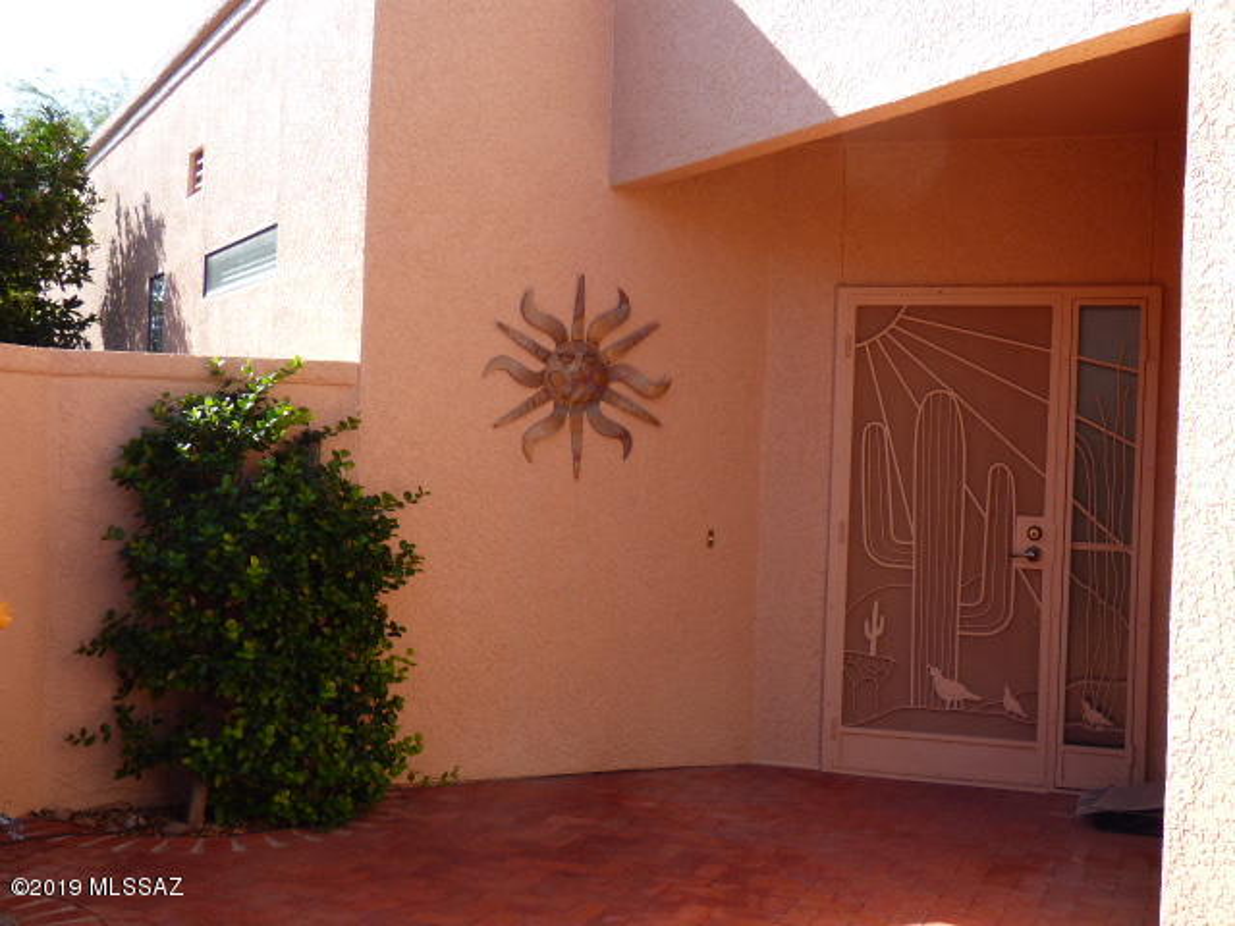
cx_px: 618
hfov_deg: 42.1
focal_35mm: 45
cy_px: 463
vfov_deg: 32.2
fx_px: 1605
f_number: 3.7
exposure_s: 1/320
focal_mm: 7.79
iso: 100
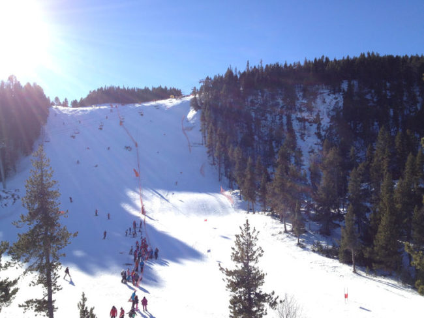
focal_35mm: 35
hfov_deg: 52.6
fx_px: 429
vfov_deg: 40.7
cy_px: 159
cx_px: 212
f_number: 2.4
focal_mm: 4.28
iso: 50
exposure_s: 1/1200
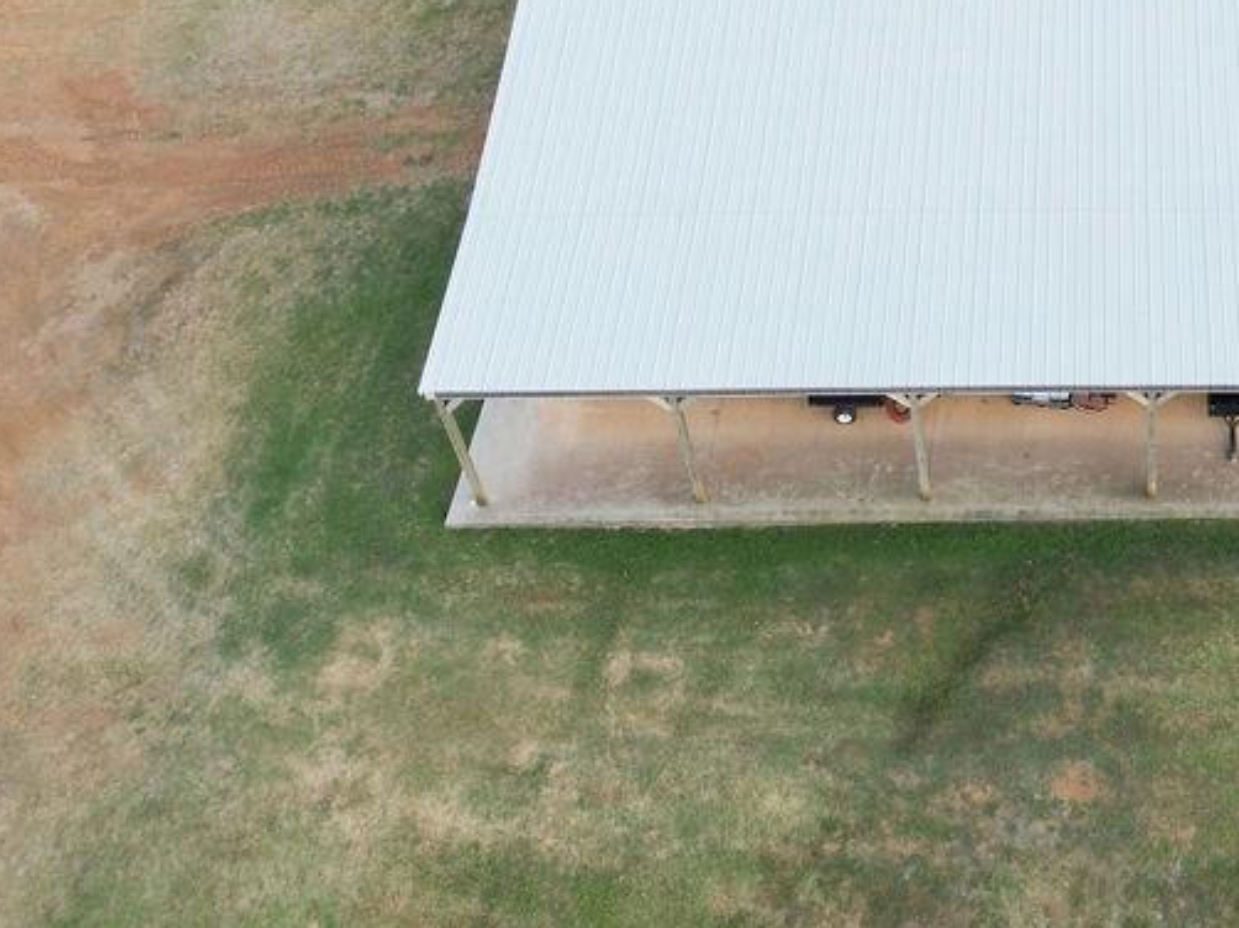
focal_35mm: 49
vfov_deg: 27.8
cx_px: 1091
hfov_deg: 36.7
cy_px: -12
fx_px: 1753
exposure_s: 1/50
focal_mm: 6.7
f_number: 1.7
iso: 120
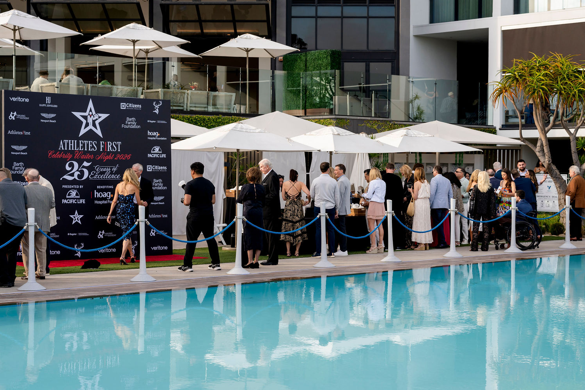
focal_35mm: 69
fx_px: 1121
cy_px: 189
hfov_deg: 29.2
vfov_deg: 19.7
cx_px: 281
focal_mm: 60
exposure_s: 1/500
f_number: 5
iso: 200
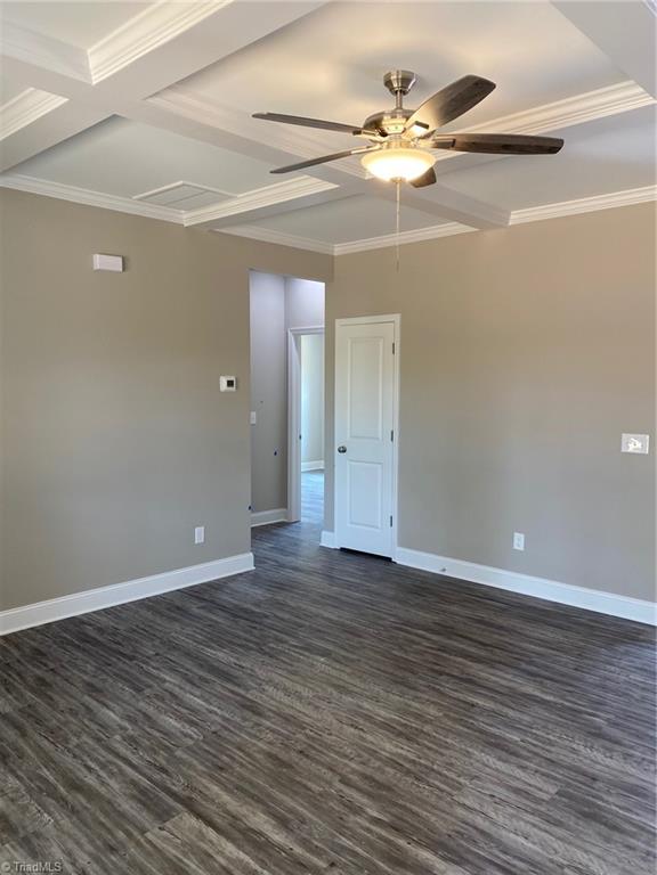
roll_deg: -0.1
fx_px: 658
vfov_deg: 67.3
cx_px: 328
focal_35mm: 26
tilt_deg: -3.9
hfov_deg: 53.1
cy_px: 438
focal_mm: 4.25
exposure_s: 1/120
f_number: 1.8
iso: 125
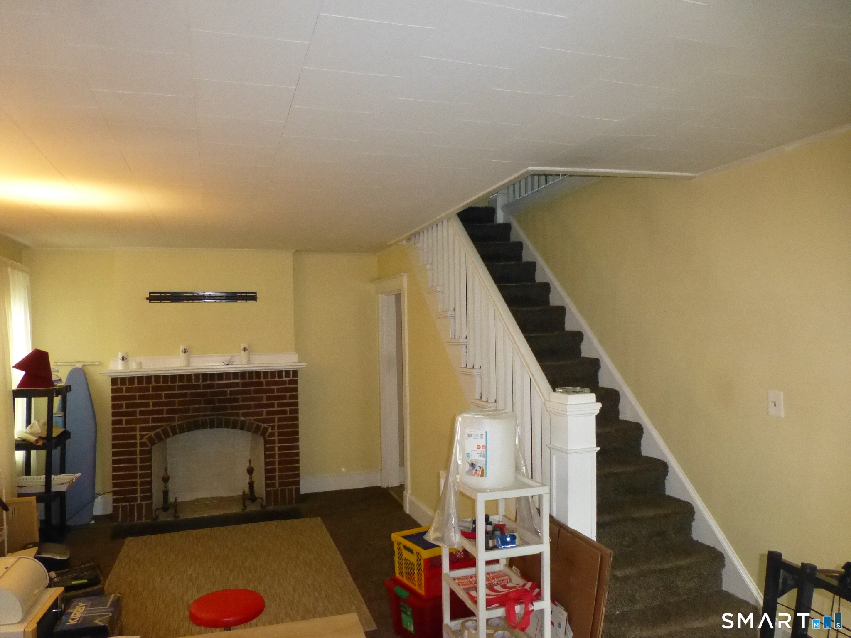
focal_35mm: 24
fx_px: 590
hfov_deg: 71.6
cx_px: 426
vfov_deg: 56.8
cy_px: 319
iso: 800
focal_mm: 4.3
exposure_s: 1/60
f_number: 3.3
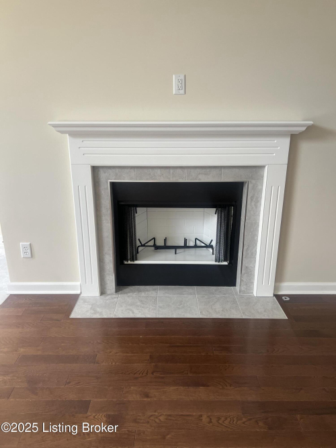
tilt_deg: -17.9
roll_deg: -0.4
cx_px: 168
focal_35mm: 26
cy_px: 224
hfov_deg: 53.0
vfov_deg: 67.3
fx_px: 337
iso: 125
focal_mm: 5.7
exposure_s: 1/121
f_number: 1.5
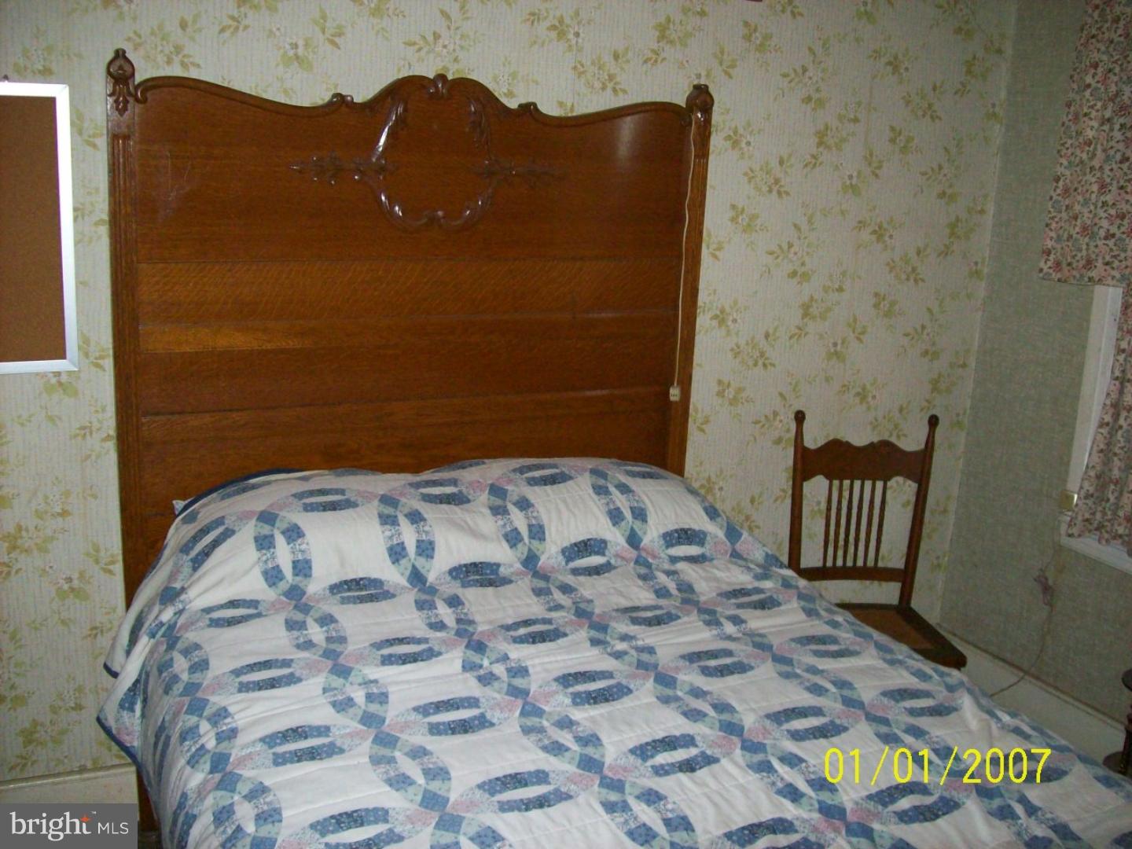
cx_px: 566
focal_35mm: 36
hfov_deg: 51.4
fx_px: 1177
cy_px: 424
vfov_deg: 39.7
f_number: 2.7
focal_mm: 6
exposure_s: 1/64
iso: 200
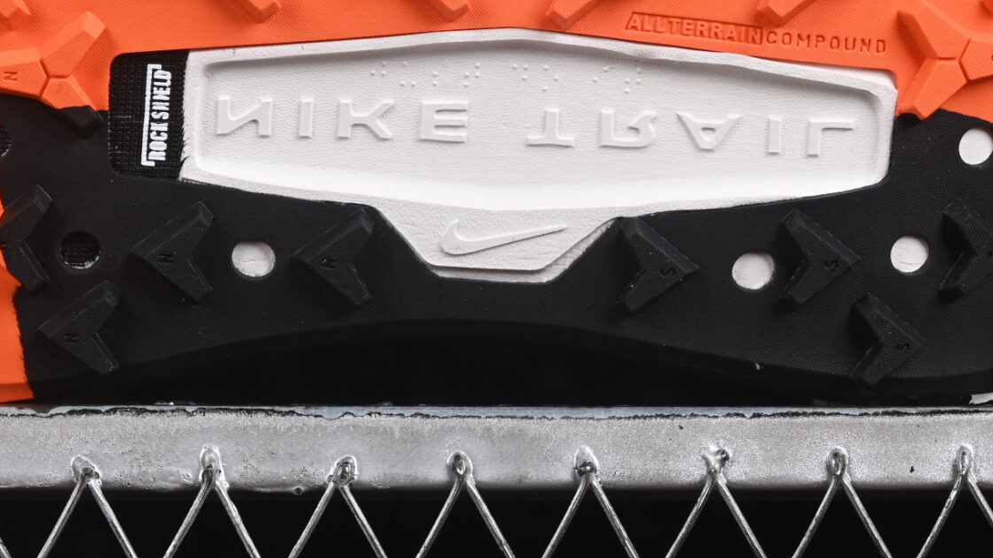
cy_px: -65
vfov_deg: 6.7
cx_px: 354
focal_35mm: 179
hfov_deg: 12.0
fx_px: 4713
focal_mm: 50
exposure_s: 1/80
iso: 160
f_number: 8
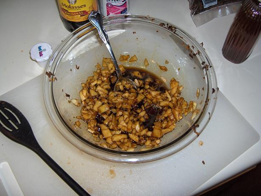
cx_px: 130
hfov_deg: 47.9
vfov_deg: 36.8
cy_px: 98
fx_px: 294
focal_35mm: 39
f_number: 2.8
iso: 100
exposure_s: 1/60
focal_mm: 8
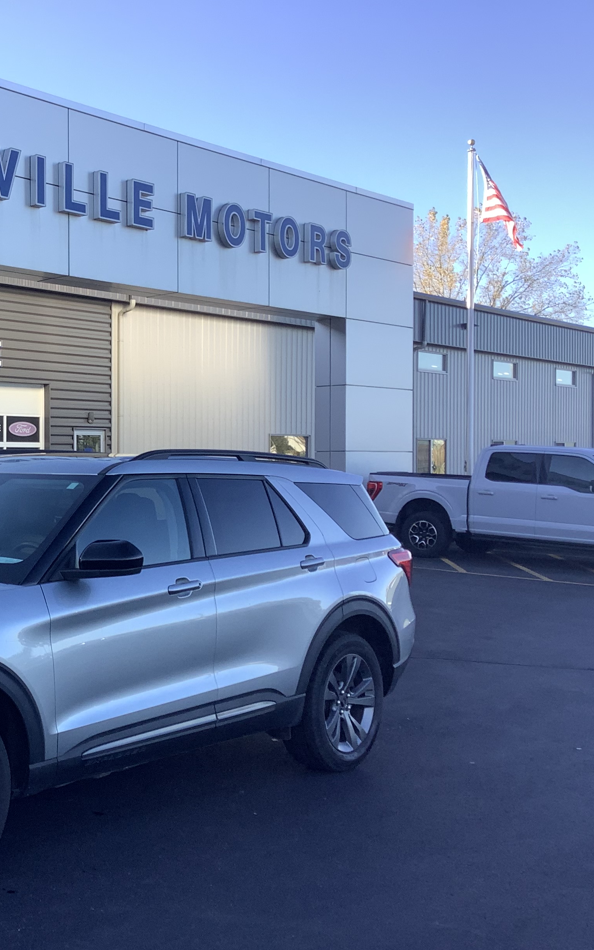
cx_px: -29
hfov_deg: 27.2
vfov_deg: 45.3
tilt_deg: -1.3
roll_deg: -0.6
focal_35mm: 44
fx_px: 1140
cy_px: 476
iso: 25
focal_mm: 3.3
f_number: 2.4
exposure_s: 1/307
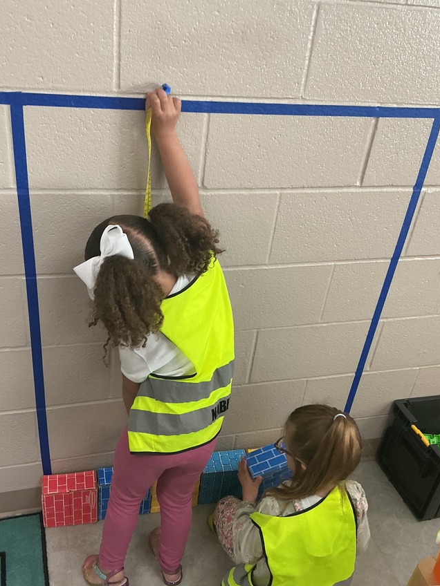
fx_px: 593
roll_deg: -7.8
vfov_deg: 52.5
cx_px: 210
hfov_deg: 40.7
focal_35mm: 35
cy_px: 332
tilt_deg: -36.6
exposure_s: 1/60
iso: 100
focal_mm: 3
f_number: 1.8
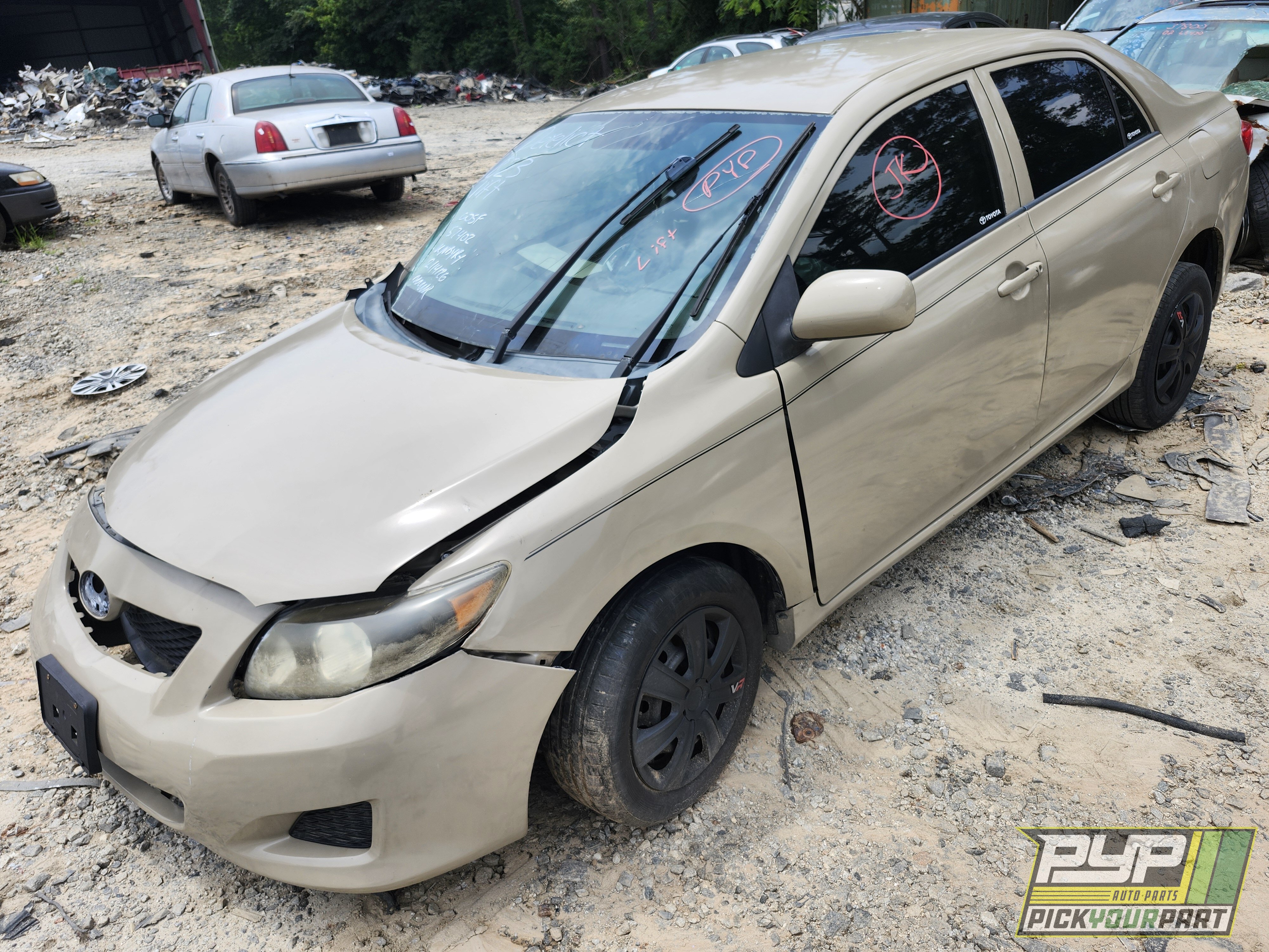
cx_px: 634
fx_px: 843
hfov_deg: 73.9
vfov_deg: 58.9
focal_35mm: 23
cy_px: 476
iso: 25
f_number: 1.8
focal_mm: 5.54
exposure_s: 1/1265
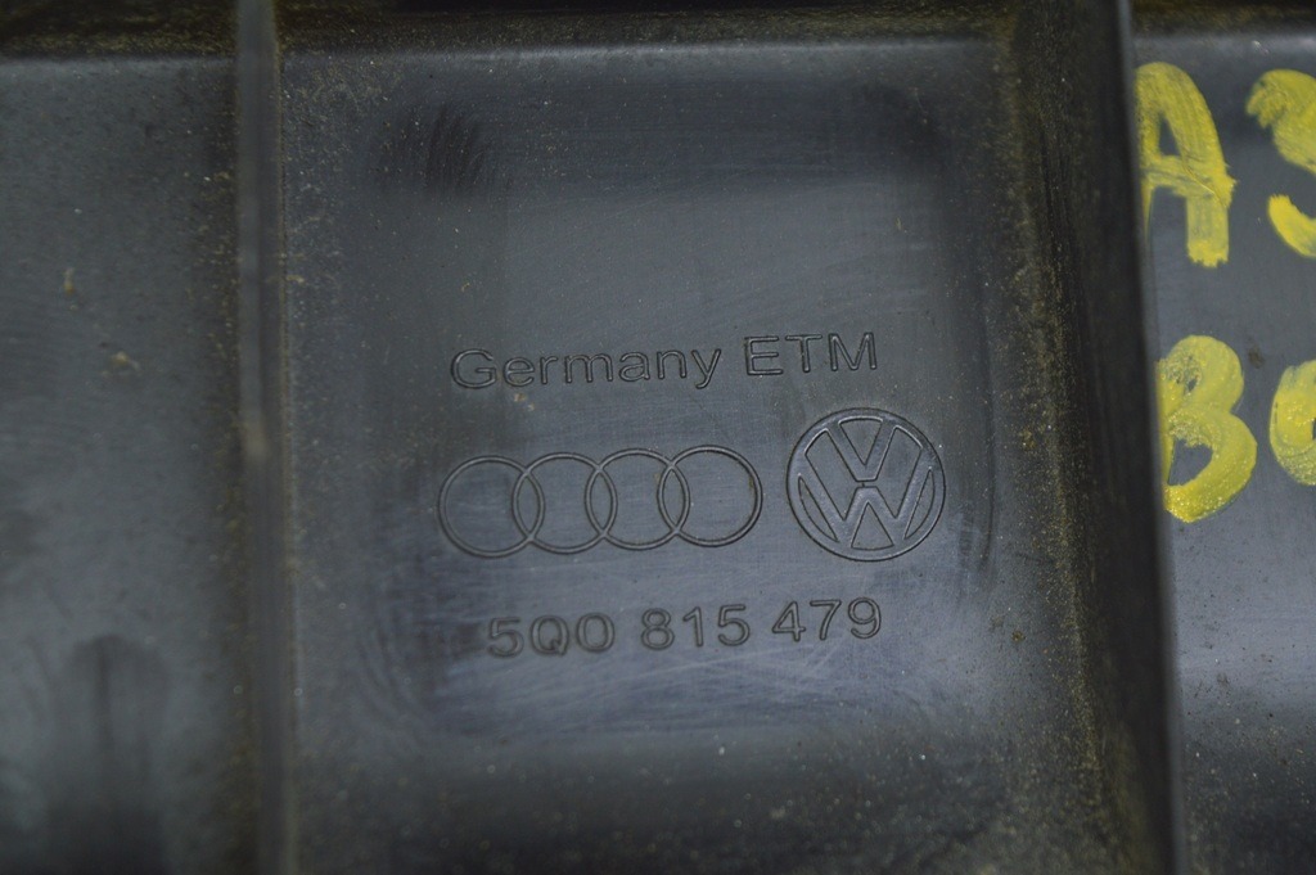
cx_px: 658
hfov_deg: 24.6
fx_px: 3013
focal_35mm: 82
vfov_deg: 16.5
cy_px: 438
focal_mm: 55
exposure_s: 1/40
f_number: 5.6
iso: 400
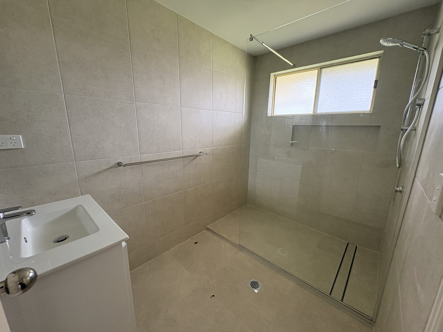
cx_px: 222
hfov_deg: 102.1
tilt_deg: -12.2
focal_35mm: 14
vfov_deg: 85.7
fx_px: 179
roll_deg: -0.2
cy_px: 166
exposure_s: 1/76
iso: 250
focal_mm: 2.22
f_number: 2.2
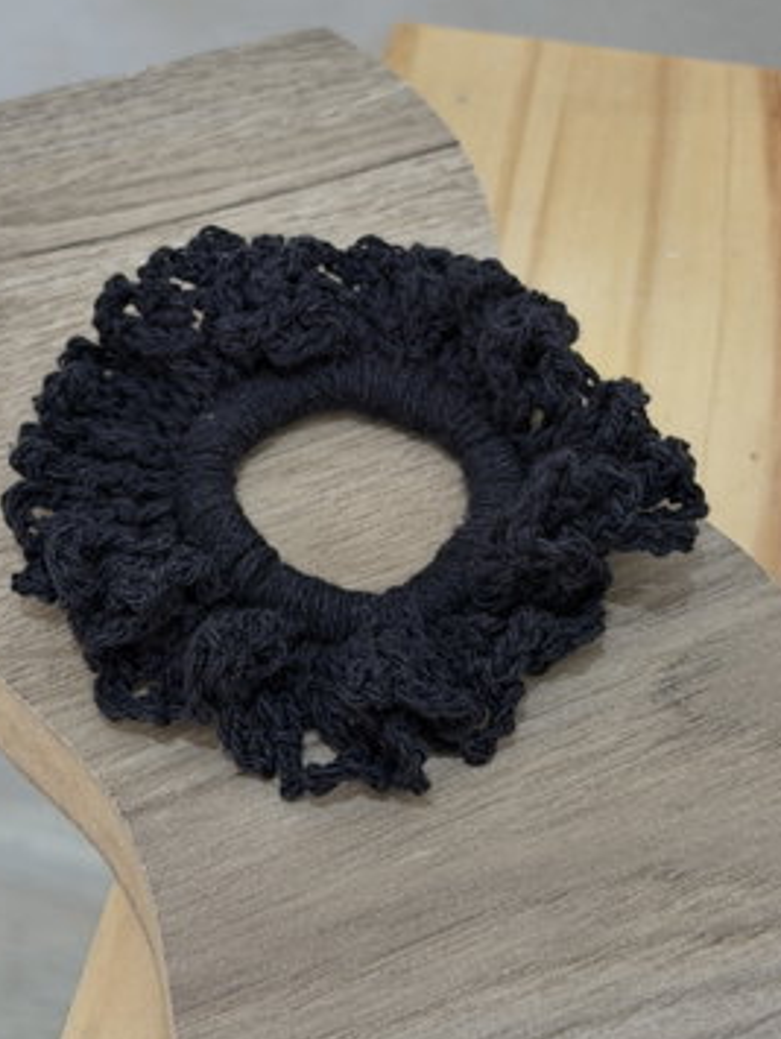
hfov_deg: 20.5
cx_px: 357
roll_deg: -0.4
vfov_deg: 26.8
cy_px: 335
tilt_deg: -43.3
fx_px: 2162
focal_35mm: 72
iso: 160
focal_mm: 6.76
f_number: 1.78
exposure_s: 1/50
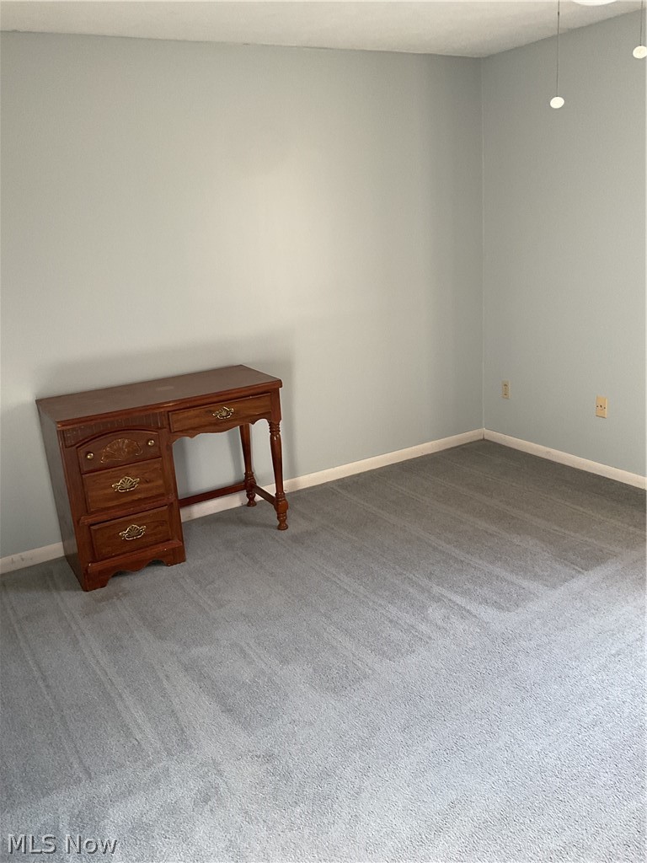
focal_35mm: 29
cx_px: 324
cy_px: 432
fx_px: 723
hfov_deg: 48.2
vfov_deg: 61.7
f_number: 1.8
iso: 64
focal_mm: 3
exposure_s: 1/60
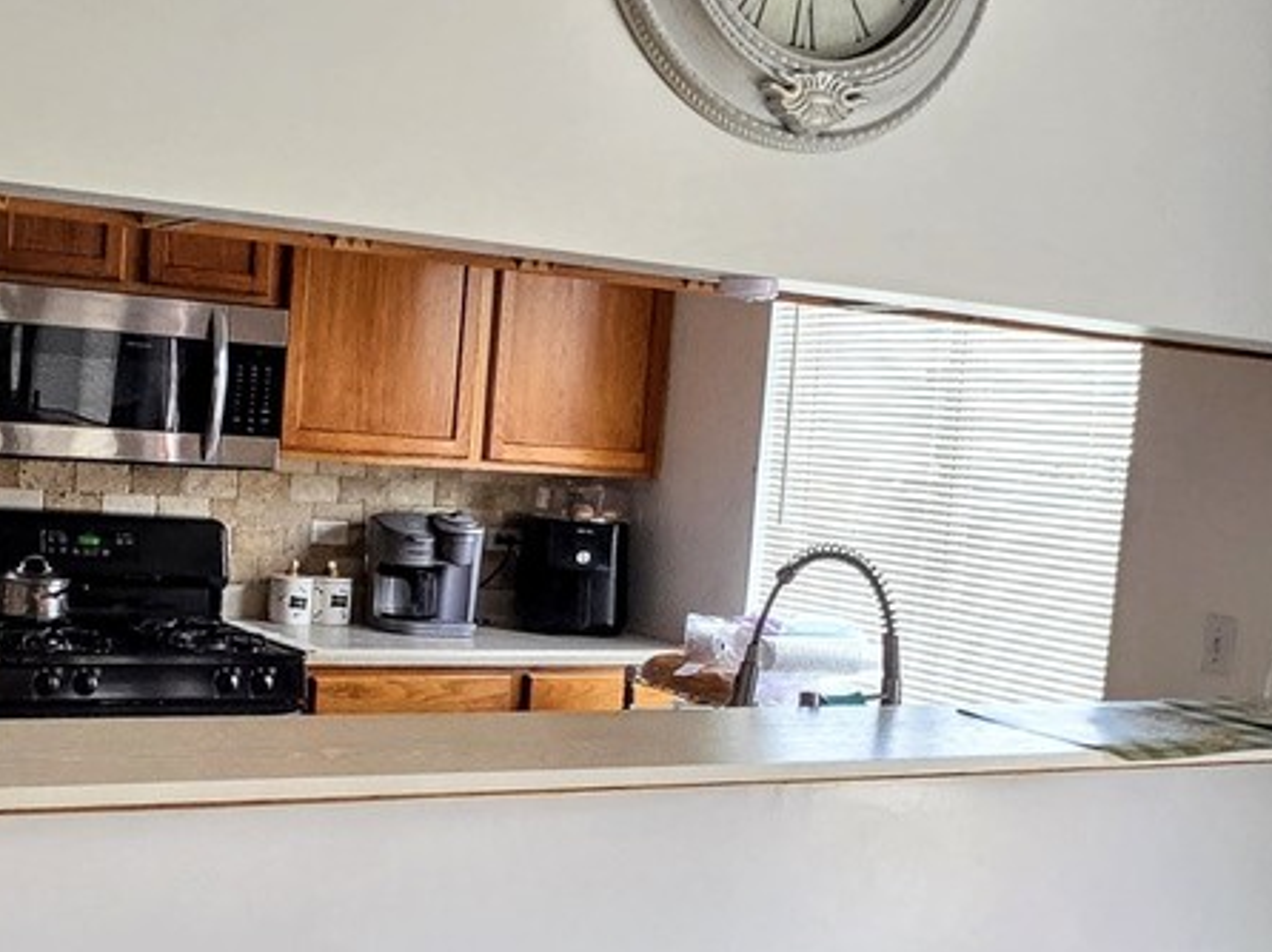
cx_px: 425
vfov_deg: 34.1
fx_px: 1543
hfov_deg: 44.2
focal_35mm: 42
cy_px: 604
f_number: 1.9
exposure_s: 1/359
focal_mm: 2.2
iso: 100
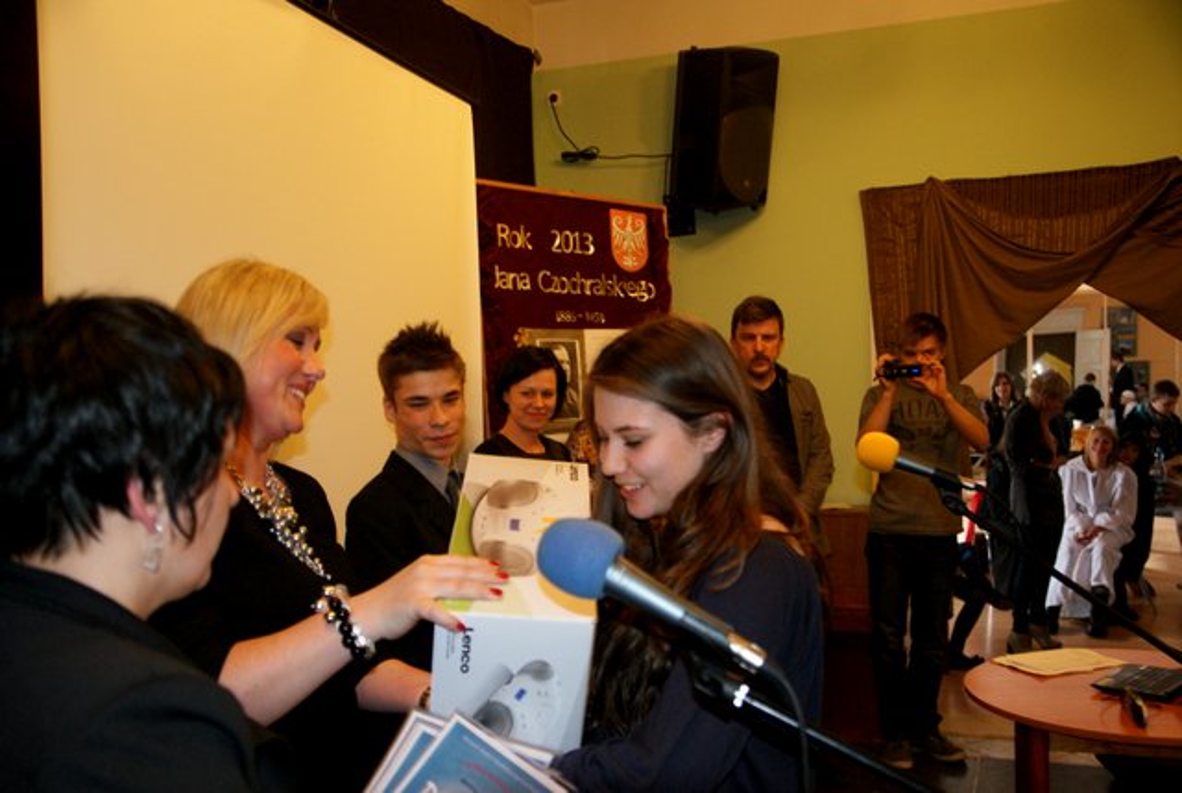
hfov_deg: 57.1
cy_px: 396
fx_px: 1085
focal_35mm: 33
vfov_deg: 40.1
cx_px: 591
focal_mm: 22
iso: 800
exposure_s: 1/60
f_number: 2.8
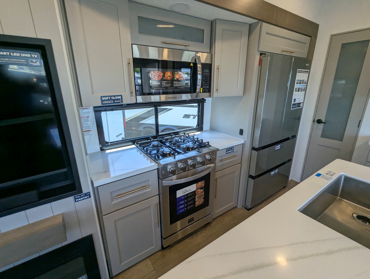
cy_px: 140
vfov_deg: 78.2
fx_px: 171
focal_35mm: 16
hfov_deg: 94.4
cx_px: 185
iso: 128
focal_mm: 2.35
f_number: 2.2
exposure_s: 1/173
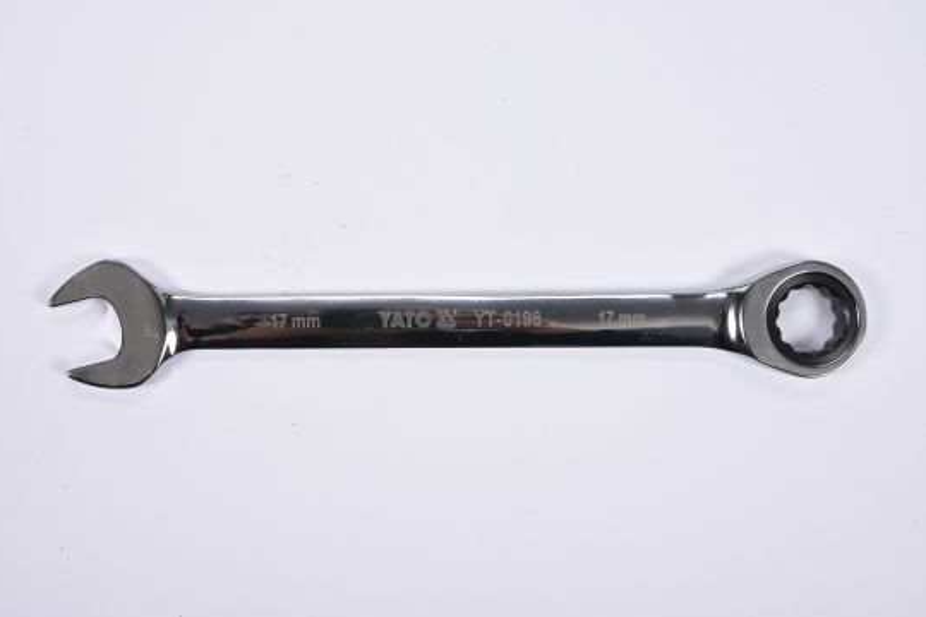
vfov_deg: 19.9
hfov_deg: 29.4
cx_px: 459
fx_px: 1762
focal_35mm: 69
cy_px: 312
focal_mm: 45
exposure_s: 1/125
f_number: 16
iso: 250
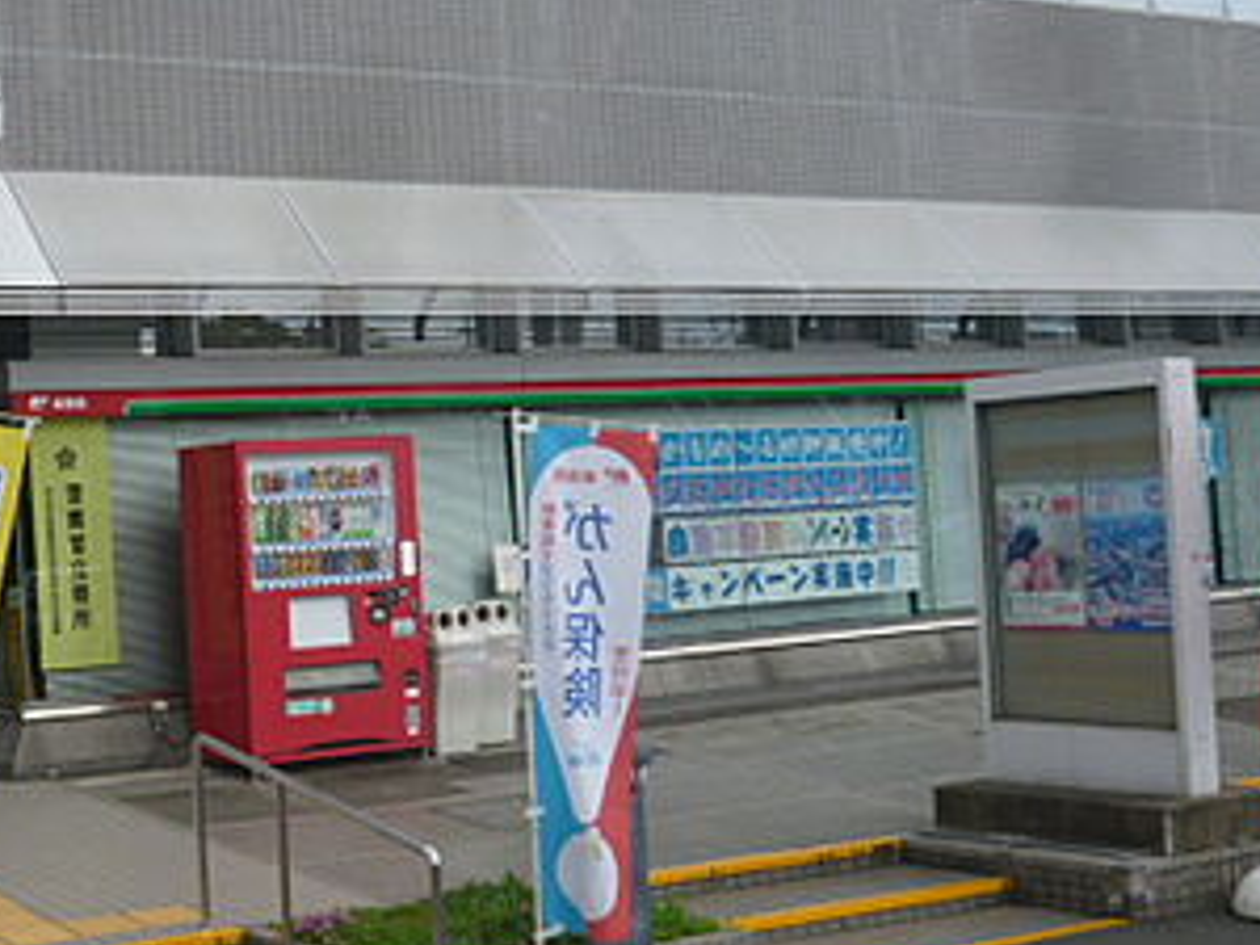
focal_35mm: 62
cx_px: 286
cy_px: 365
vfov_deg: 23.6
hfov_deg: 30.6
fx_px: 2257
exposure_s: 1/400
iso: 80
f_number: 4
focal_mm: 5.5
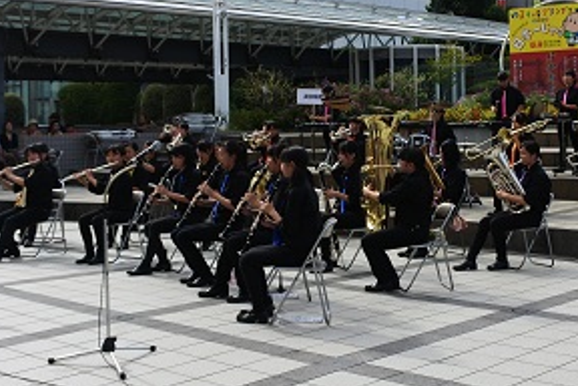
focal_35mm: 59
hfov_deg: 33.8
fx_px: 947
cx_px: 345
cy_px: 122
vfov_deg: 22.9
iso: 160
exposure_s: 1/640
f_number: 4.5
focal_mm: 12.8
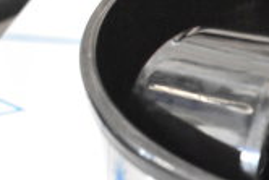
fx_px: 1152
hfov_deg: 12.3
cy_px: 226
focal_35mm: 154
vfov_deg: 8.8
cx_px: 468
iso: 10000
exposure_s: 1/50
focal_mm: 28
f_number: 4.2
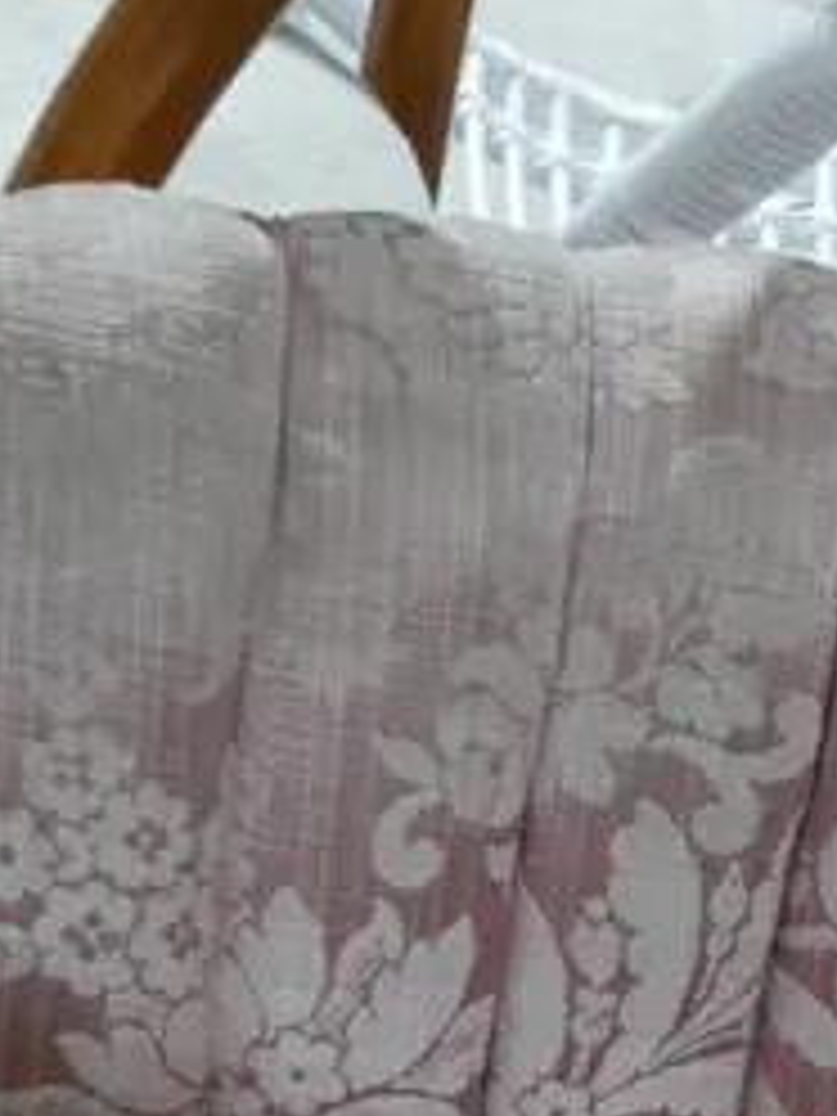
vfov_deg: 14.8
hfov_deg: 11.7
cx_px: 1033
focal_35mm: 124
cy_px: 1642
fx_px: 3998
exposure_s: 1/60
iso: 500
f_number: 3.6
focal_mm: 15
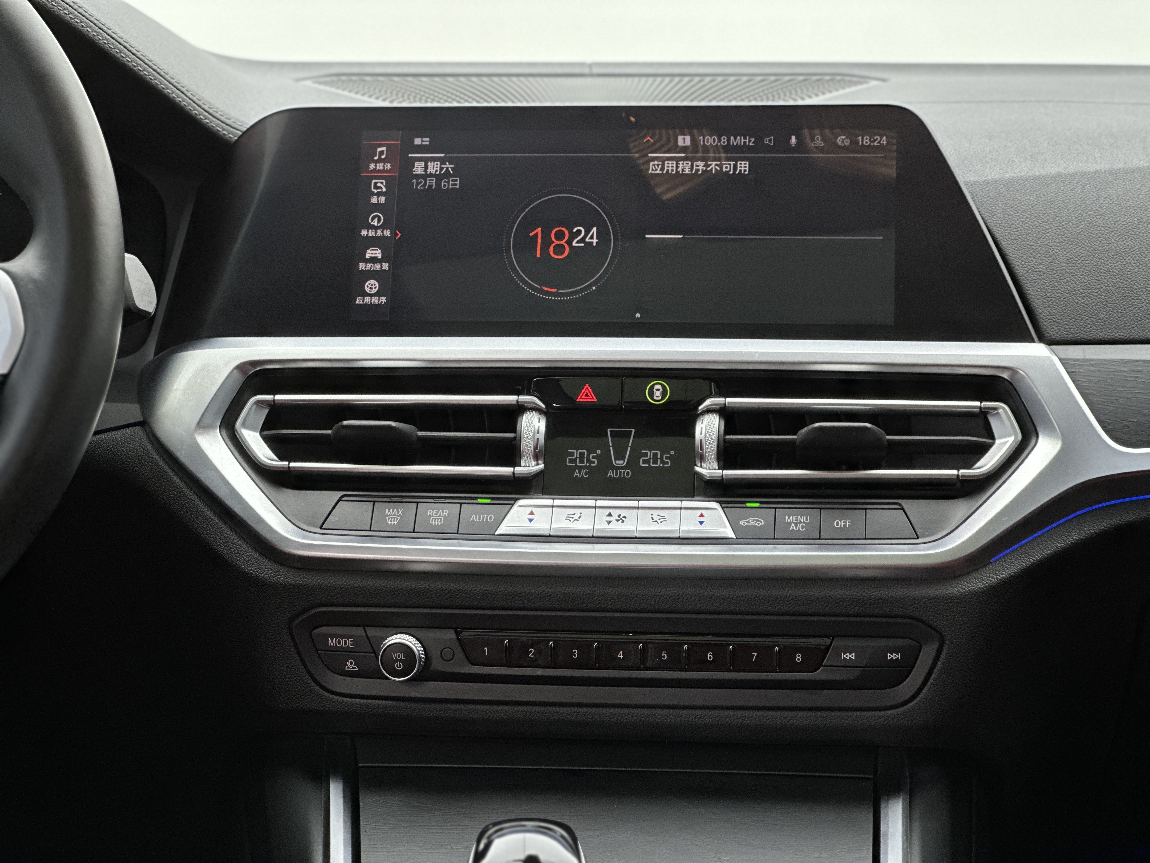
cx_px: 575
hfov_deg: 25.3
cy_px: 432
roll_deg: +0.4
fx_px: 2558
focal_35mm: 77
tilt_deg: -4.1
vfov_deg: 19.1
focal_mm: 9
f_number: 2.8
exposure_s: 1/61
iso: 200
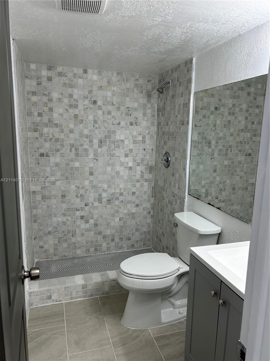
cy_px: 180
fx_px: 270
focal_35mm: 26
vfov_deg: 67.3
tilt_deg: -11.2
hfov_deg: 53.1
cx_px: 135
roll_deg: -1.2
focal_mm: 5.7
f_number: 1.5
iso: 50
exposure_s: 1/120
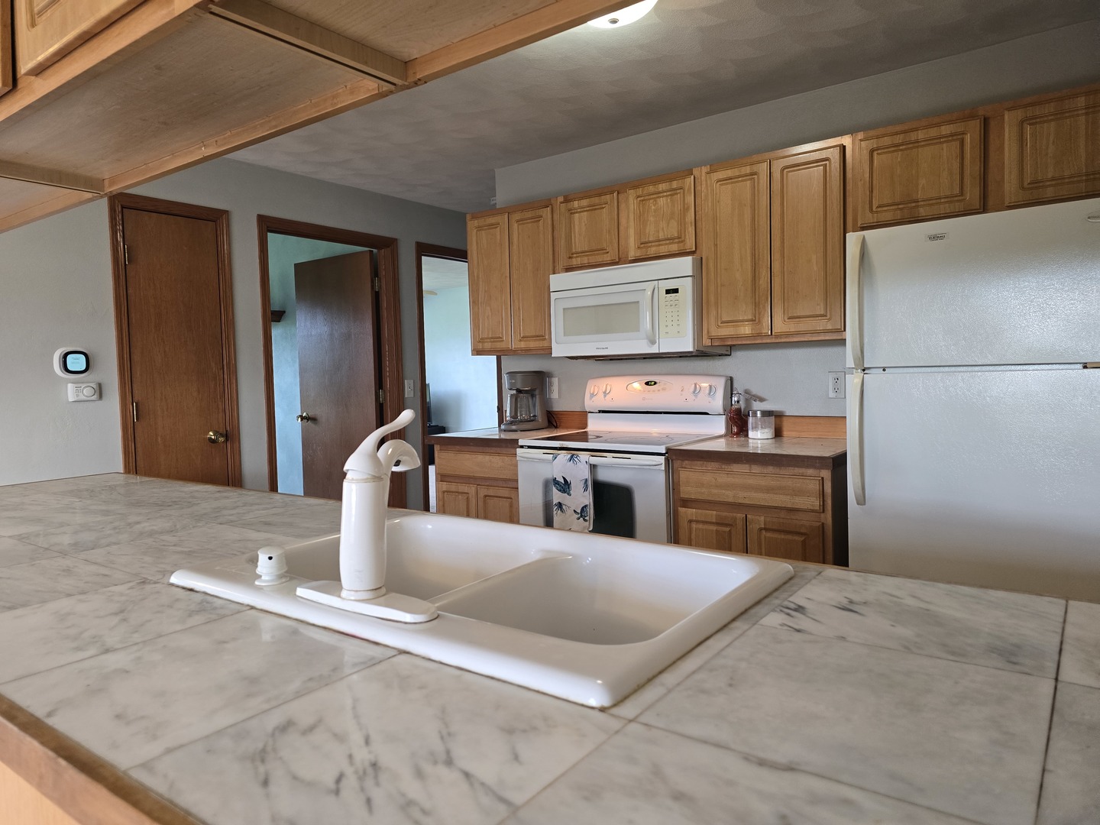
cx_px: 550
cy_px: 412
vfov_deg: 58.9
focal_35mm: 23
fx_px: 731
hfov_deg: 73.9
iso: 320
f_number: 1.7
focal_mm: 6.3
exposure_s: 1/120
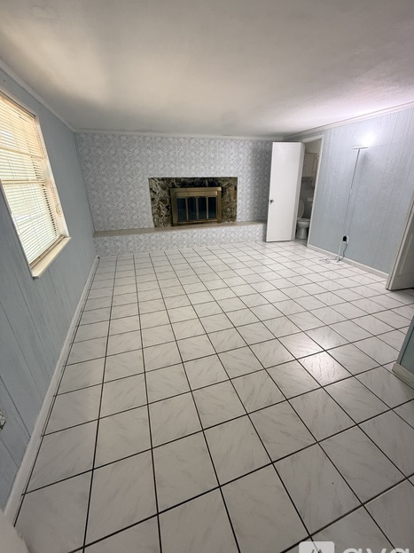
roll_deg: +1.2
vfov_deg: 98.2
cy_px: 281
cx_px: 221
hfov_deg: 81.6
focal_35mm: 15
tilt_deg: -23.1
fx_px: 239
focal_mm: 2.22
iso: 250
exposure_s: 1/60
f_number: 2.2
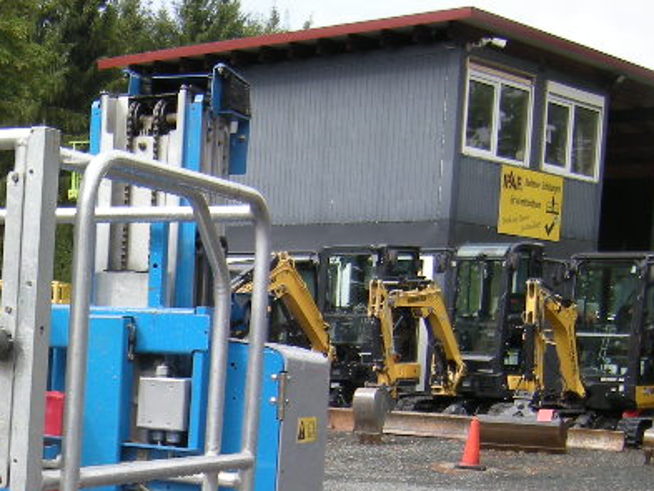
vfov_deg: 19.2
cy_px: 559
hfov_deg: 24.5
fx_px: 1380
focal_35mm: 73
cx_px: -102
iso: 64
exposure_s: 1/475
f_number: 2.8
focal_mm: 4.7
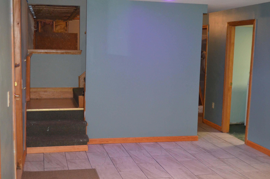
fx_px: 359
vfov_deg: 28.0
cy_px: 90
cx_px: 135
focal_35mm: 48
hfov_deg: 41.2
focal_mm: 32
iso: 3200
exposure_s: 1/60
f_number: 4.8
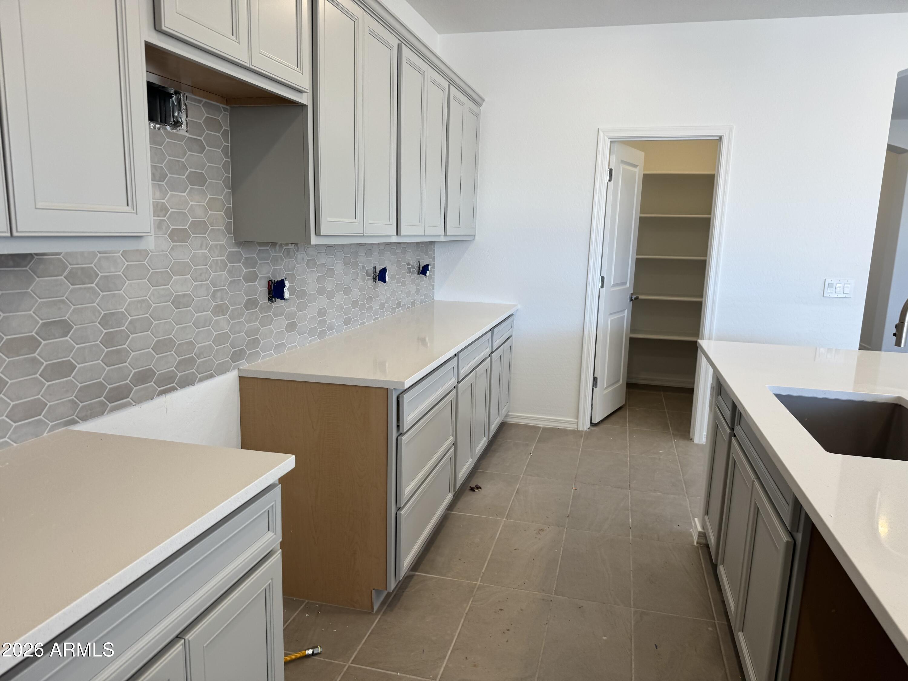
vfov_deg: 56.8
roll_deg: -3.0
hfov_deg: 71.6
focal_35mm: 24
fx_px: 630
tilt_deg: -6.4
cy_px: 340
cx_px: 454
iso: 64
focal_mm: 6.76
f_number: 1.78
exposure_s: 1/120
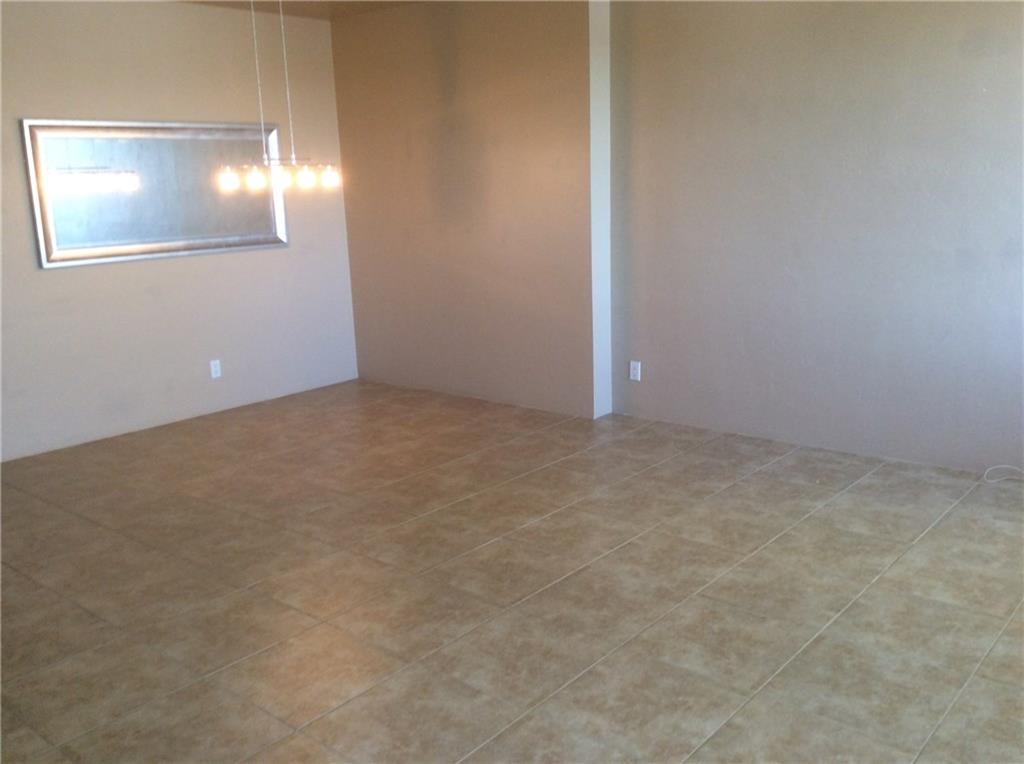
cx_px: 512
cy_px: 382
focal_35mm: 32
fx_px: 945
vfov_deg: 44.0
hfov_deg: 56.9
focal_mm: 3.3
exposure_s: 1/24
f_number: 2.4
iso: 50
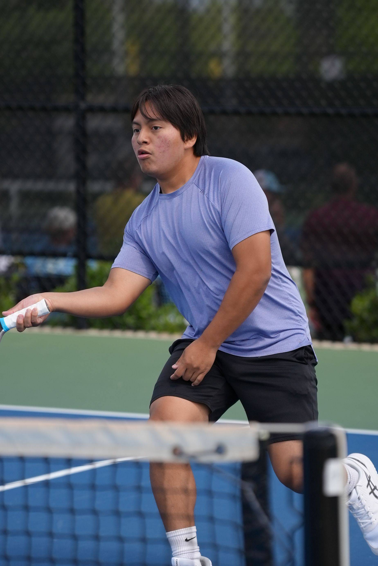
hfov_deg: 7.3
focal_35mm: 189
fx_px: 2974
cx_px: 189
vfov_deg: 10.9
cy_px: 283
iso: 400
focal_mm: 126.5
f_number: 2.8
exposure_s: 1/4000
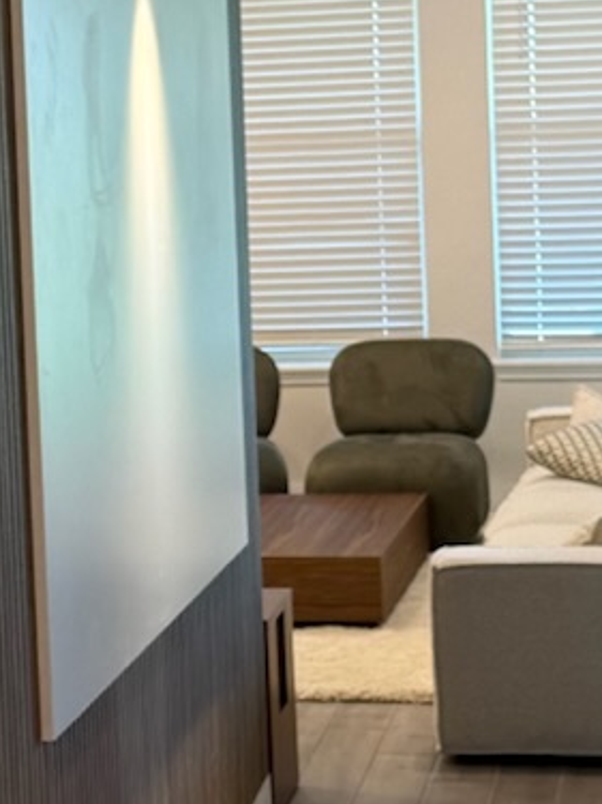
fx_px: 3039
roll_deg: +0.9
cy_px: 272
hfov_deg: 11.2
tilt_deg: -2.2
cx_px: -47
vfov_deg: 15.0
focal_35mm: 131
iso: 160
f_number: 1.78
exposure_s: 1/60
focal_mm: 6.76
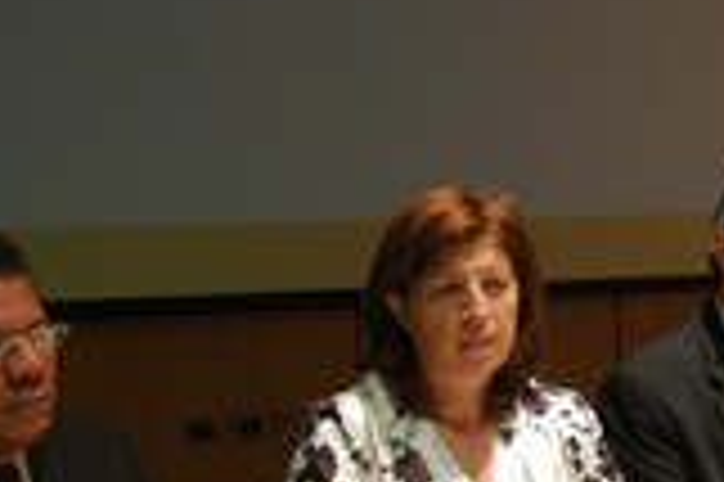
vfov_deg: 14.8
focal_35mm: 92
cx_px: 715
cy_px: 311
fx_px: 1848
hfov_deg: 21.4
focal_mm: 22
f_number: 3.8
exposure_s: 1/80
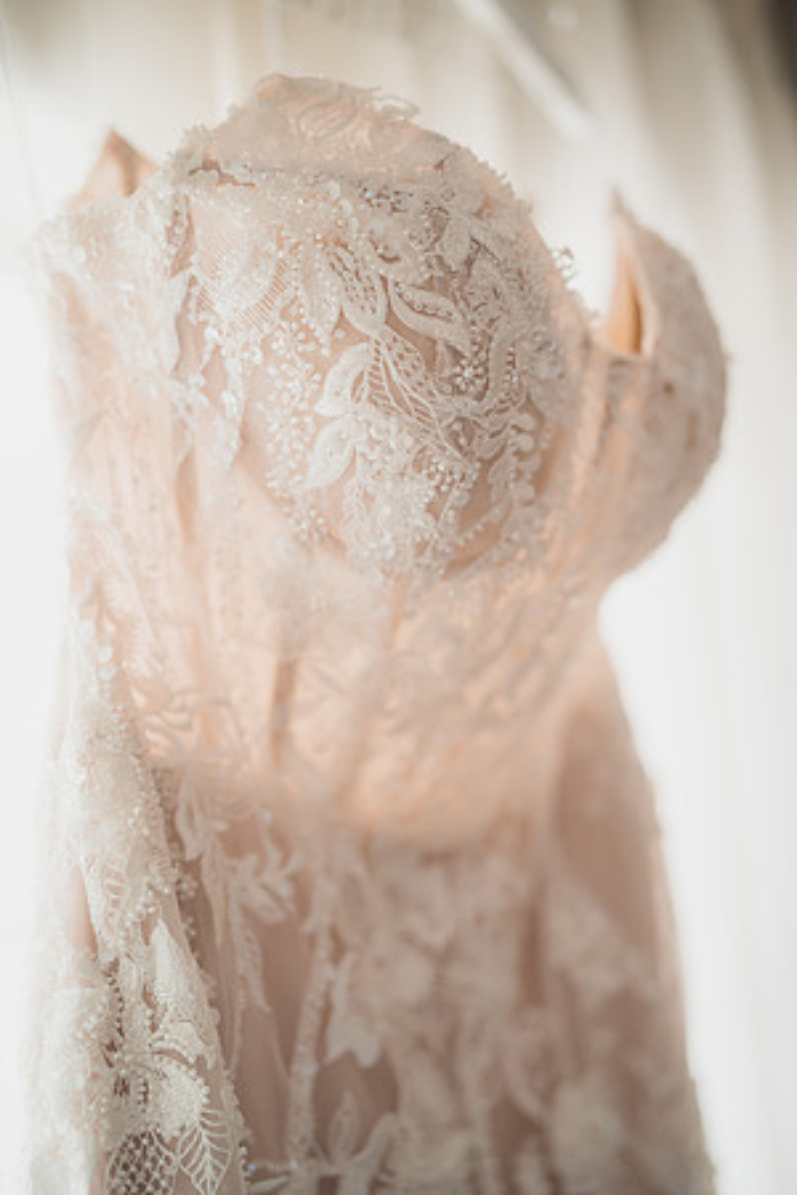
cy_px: 598
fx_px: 1660
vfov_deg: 39.6
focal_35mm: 50
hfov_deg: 27.0
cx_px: 398
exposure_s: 1/200
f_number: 1.4
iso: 400
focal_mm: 50
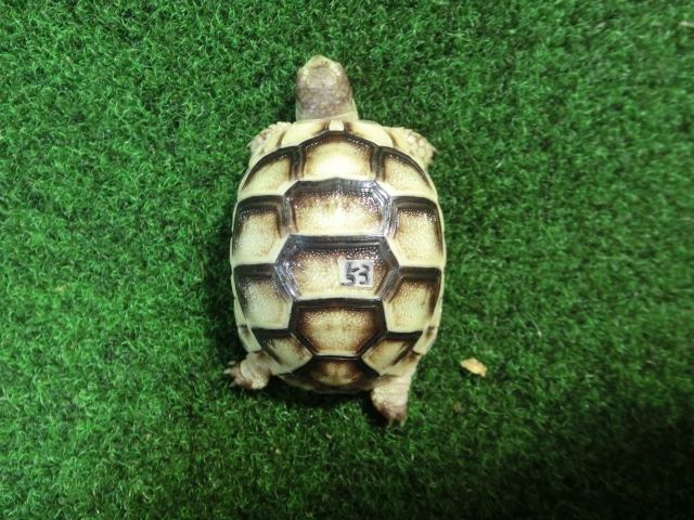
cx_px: 347
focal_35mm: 28
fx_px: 561
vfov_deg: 49.7
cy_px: 260
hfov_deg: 63.4
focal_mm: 5
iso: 640
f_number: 3
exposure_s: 1/60
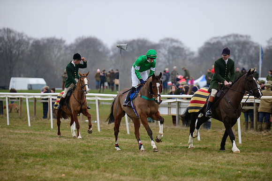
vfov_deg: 7.0
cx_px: 136
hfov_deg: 10.6
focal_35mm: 195
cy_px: 90
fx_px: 1472
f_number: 4
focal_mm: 195
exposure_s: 1/250
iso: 1250
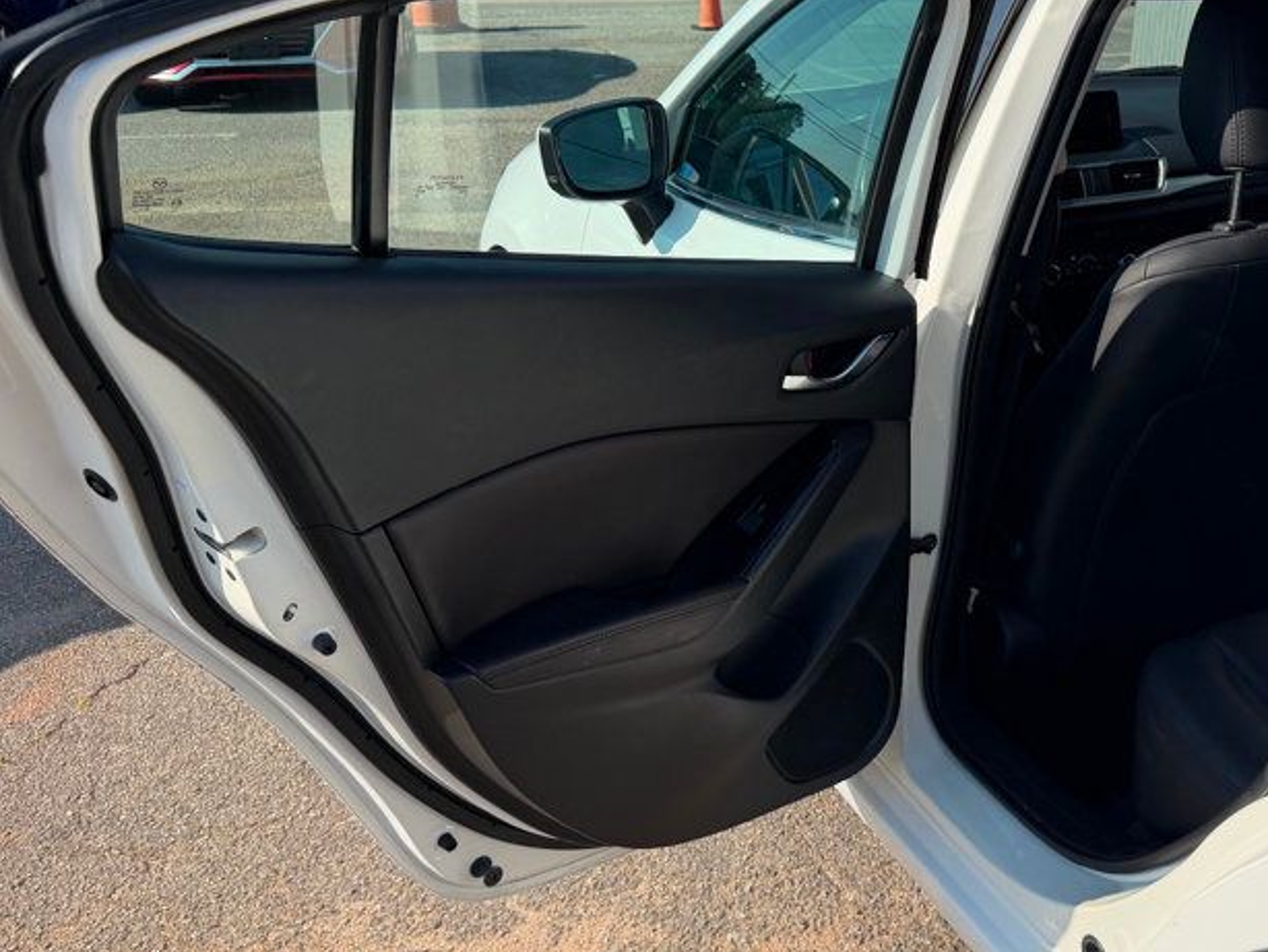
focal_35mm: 40
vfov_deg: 36.0
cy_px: 522
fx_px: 1466
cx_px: 859
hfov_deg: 46.0
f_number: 1.78
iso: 100
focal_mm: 6.76
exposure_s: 1/4673
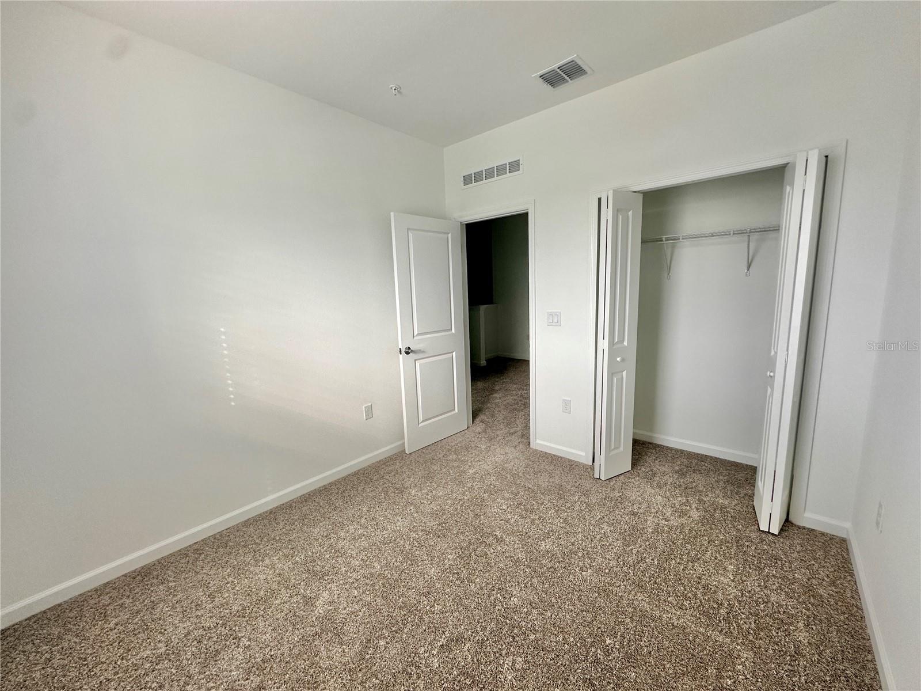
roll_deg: +2.3
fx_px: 372
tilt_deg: -9.6
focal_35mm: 14
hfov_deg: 102.1
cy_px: 346
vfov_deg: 85.7
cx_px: 460
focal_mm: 2.22
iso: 125
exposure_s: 1/99
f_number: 2.2
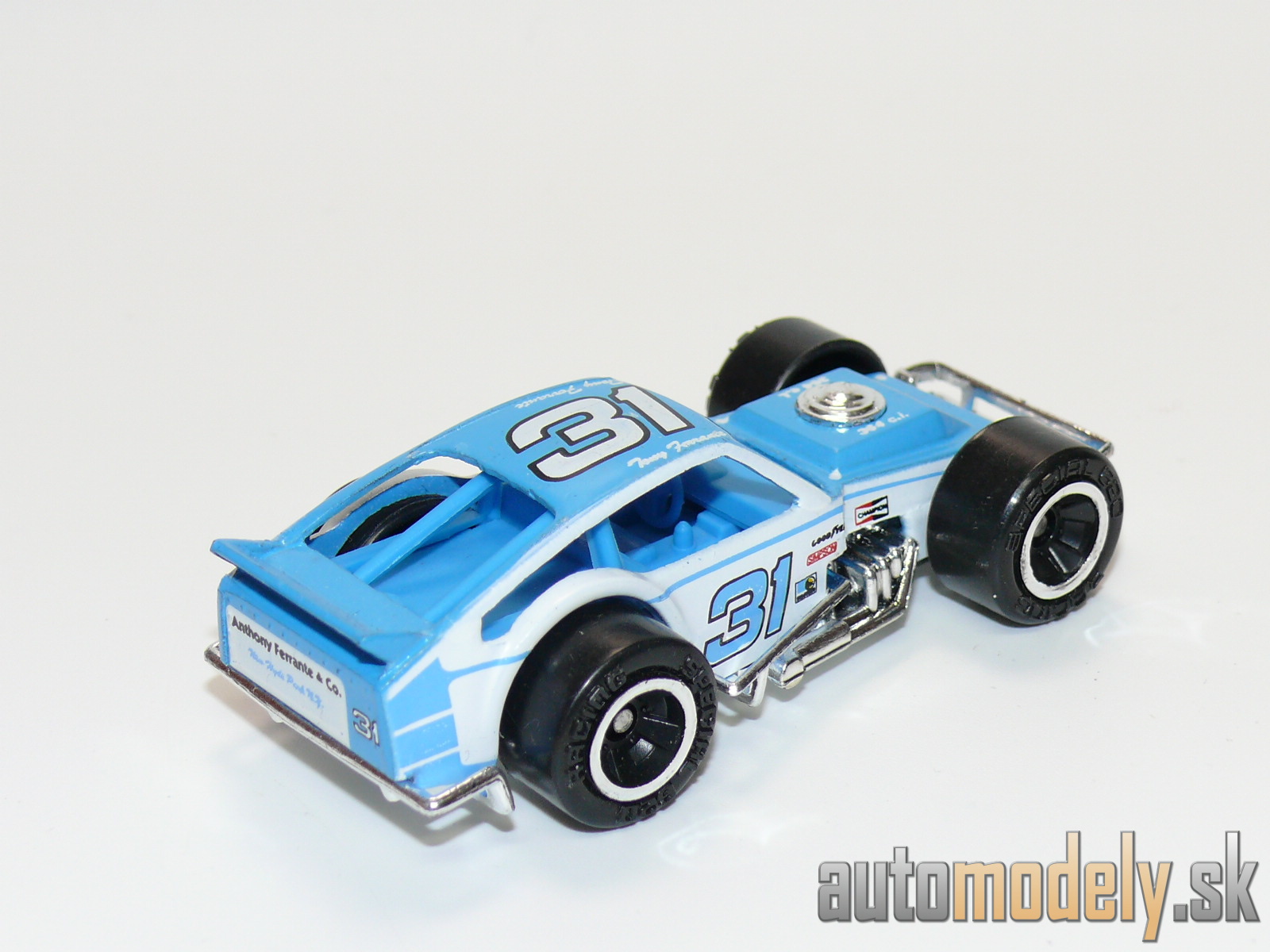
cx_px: 635
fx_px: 3265
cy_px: 476
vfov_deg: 16.6
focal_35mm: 89
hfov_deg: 22.0
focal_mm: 12.5
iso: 100
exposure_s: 1/30
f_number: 4
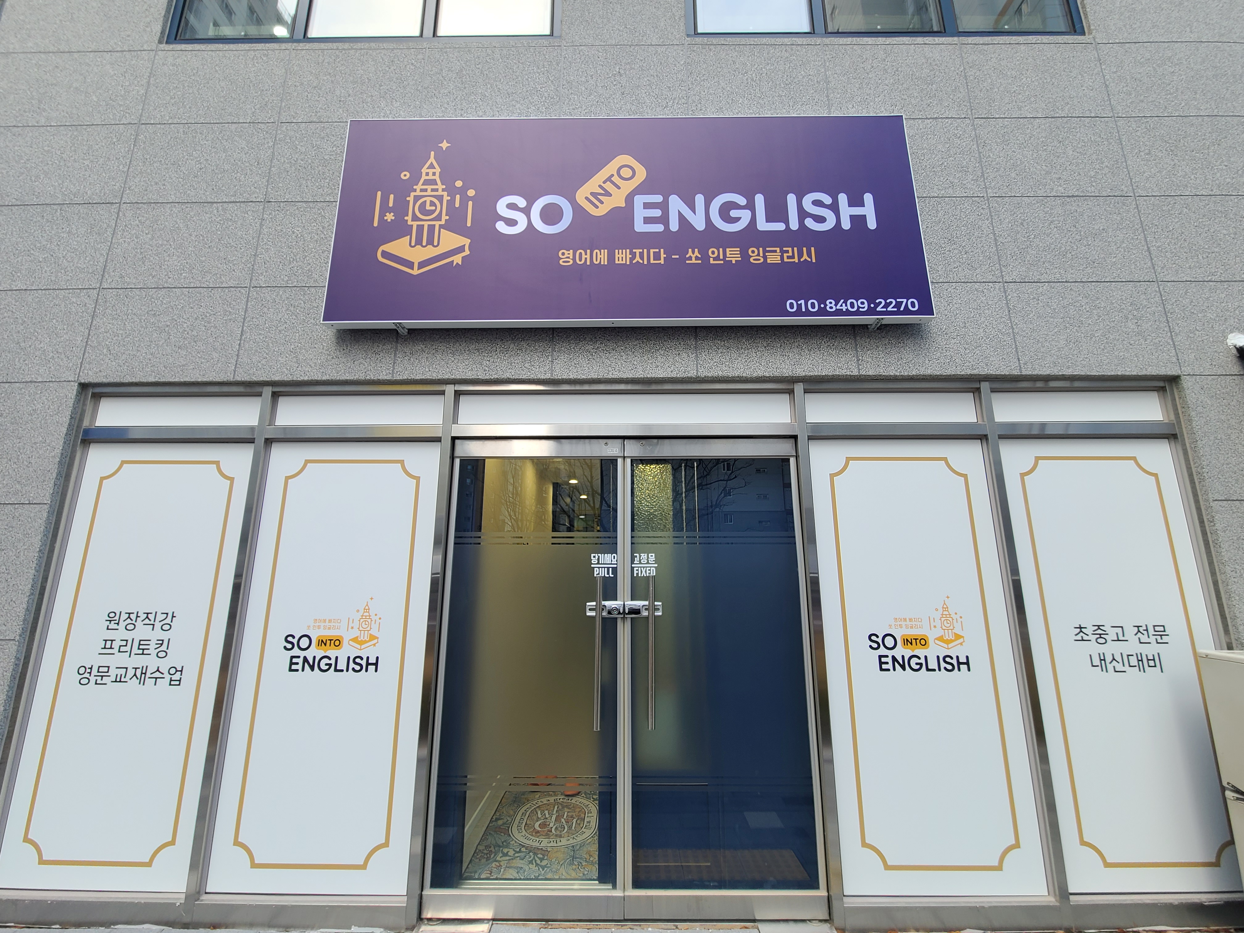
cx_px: 622
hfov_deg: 106.2
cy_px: 466
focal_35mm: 13
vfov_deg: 89.9
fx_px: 467
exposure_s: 1/123
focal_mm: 2.2
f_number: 2.2
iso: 50
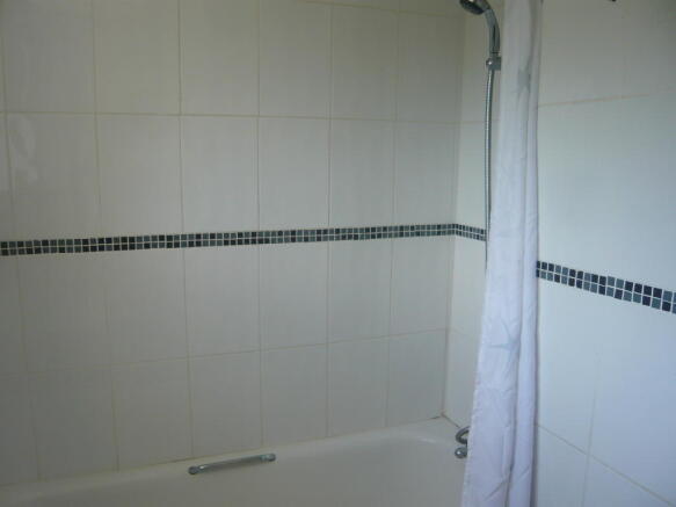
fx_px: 547
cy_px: 254
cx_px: 338
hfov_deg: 63.5
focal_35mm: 28
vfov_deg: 49.7
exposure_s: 1/50
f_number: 2.8
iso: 100
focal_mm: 4.6
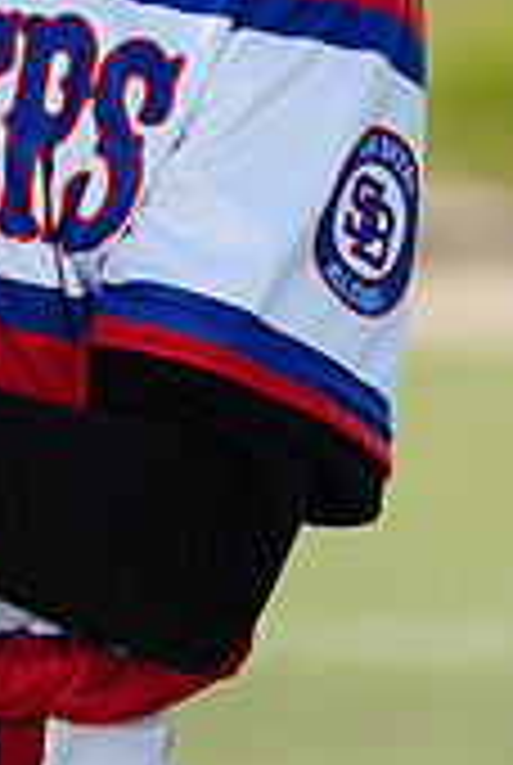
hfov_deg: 2.5
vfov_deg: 3.8
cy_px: -252
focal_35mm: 542
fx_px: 11537
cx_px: -209
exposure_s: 1/250
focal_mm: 159
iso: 50
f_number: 5
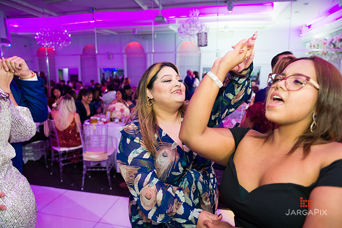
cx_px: 171
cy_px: 114
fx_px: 228
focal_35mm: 24
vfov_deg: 53.2
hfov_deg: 73.7
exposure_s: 1/125
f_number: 3.2
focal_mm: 24
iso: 800
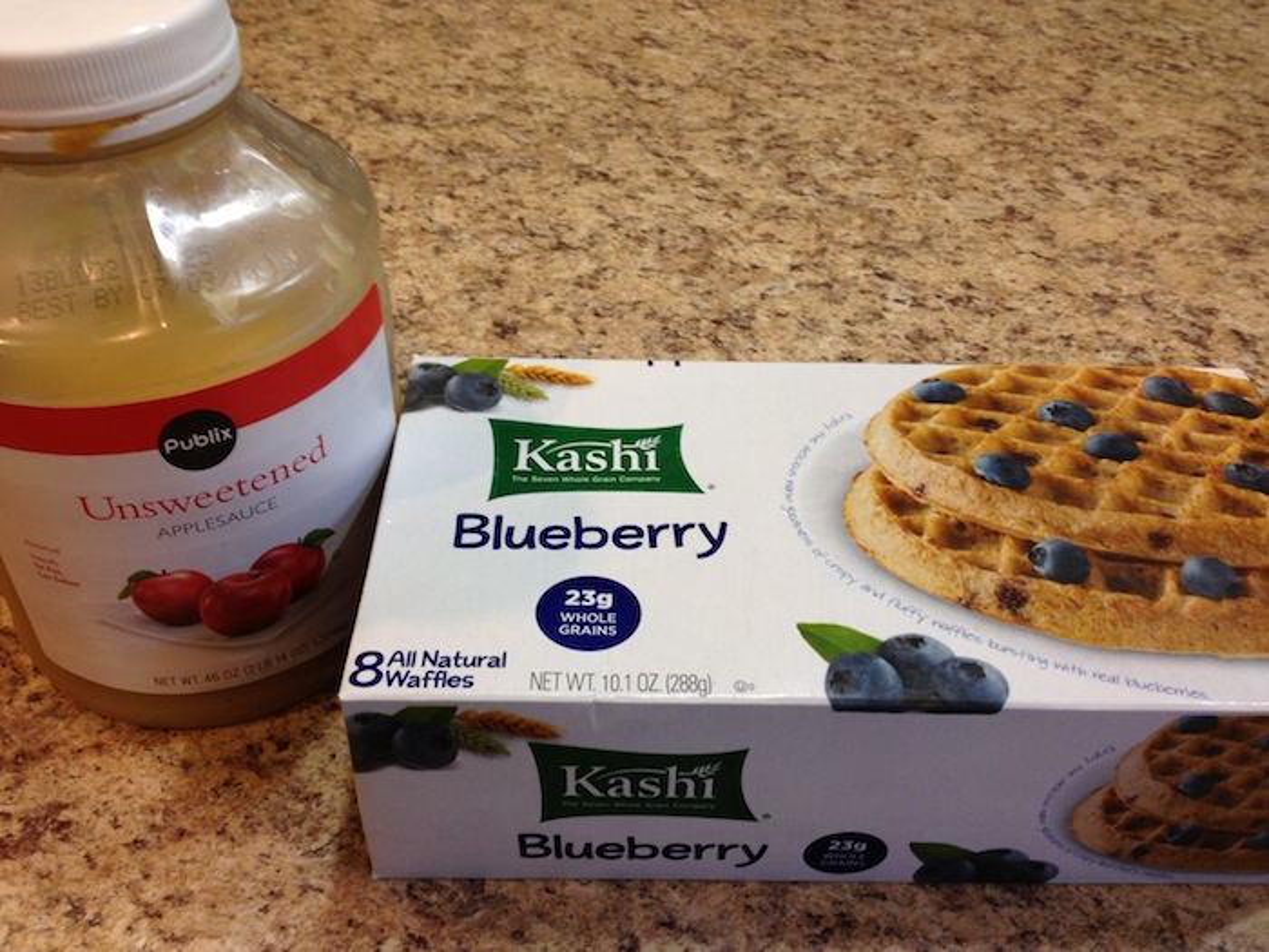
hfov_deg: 52.6
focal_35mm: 35
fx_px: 1283
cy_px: 476
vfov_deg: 40.7
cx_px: 634
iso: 50
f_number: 2.4
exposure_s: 1/20
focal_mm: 4.28
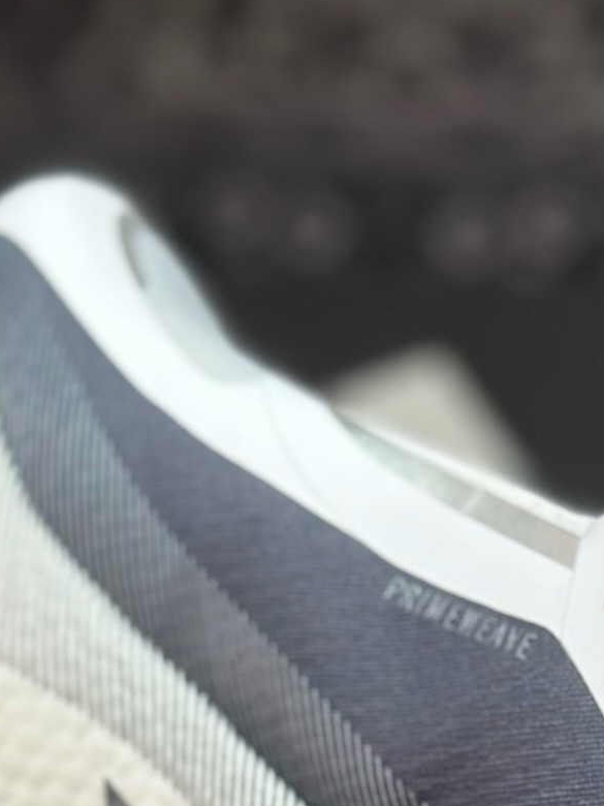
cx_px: 502
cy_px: 993
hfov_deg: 11.7
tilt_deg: -55.1
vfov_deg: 15.1
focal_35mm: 126
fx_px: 2931
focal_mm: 6.86
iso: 80
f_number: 1.78
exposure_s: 1/1357
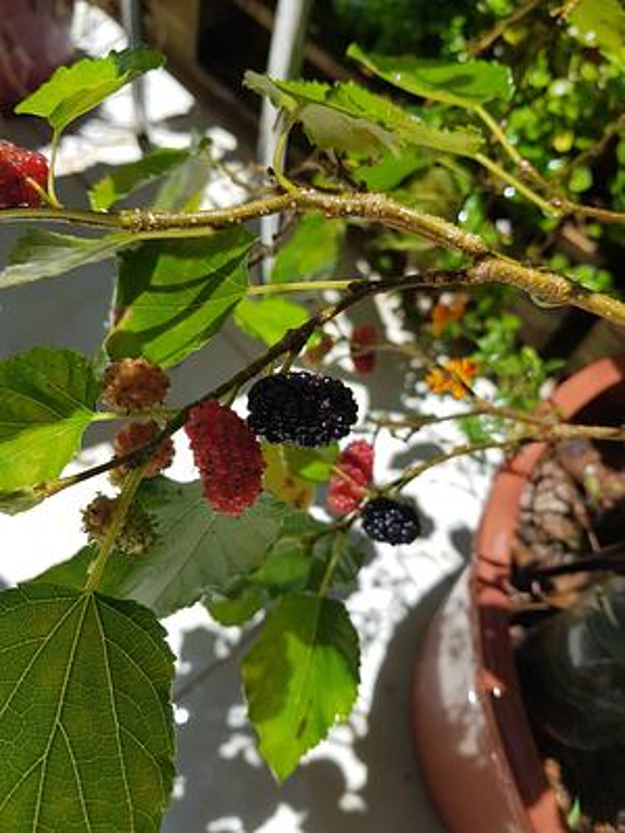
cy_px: 416
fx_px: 626
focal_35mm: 26
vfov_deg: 67.3
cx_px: 312
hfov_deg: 53.1
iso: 40
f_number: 1.7
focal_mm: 4.2
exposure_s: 1/2136
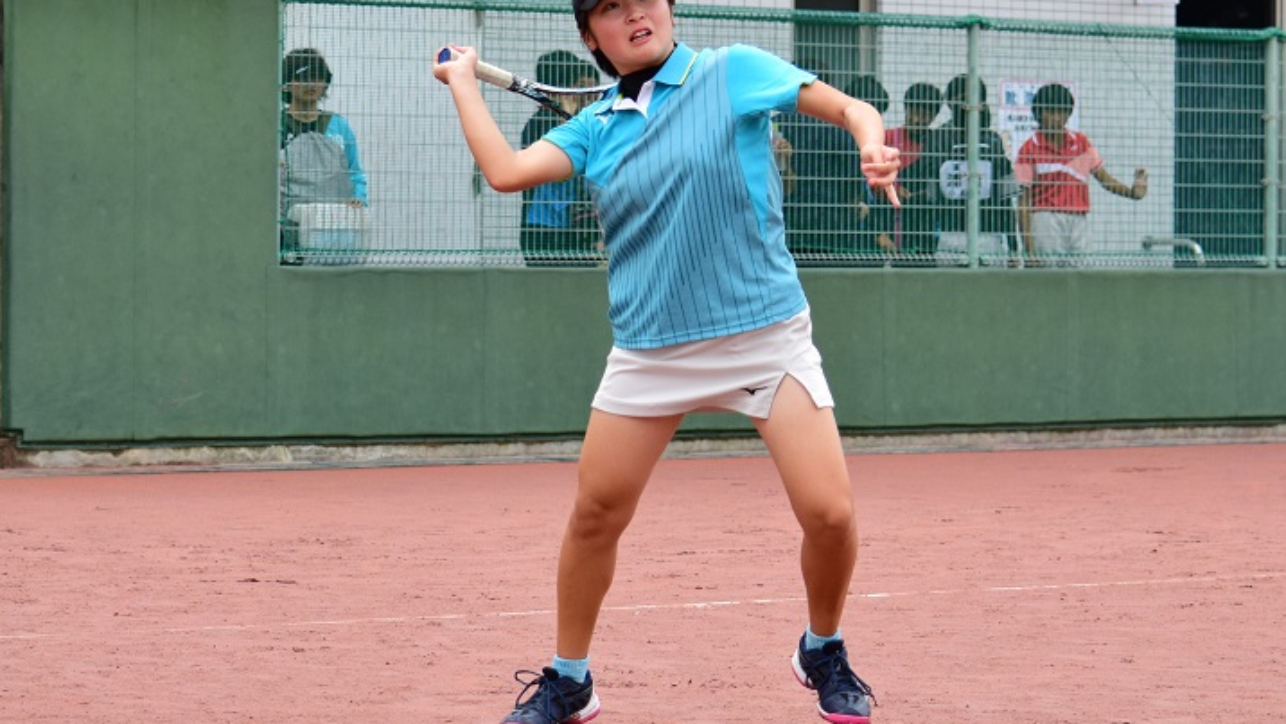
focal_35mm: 136
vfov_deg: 8.9
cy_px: 176
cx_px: 735
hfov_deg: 15.8
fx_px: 4638
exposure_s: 1/1600
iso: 400
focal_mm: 62
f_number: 4.5
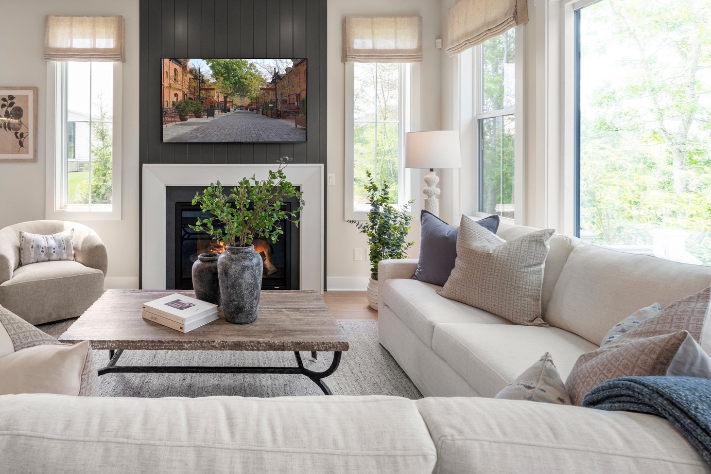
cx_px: 234
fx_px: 415
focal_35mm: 21
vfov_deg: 58.2
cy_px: 160
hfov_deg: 78.4
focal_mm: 15
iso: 500
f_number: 9
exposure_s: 1/40
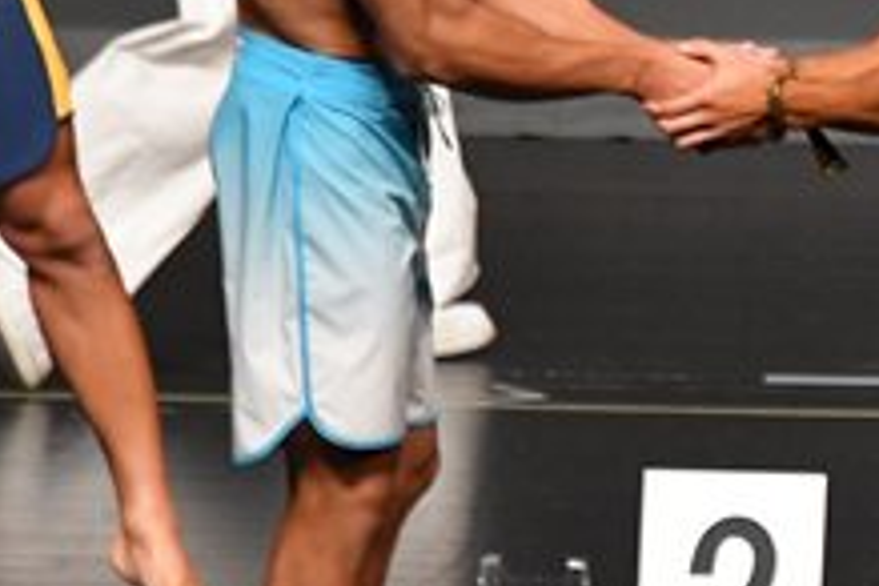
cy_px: 173
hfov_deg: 2.0
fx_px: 24659
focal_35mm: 1010
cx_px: 1487
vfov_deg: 1.4
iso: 2500
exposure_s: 1/400
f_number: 5.6
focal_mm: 190
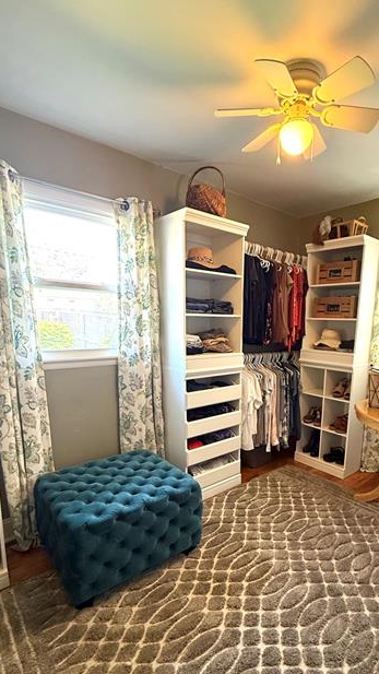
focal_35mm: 19
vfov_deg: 89.0
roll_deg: -1.9
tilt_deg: -9.9
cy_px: 385
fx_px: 339
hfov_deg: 57.5
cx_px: 239
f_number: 2.2
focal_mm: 2.22
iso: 400
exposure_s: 1/60
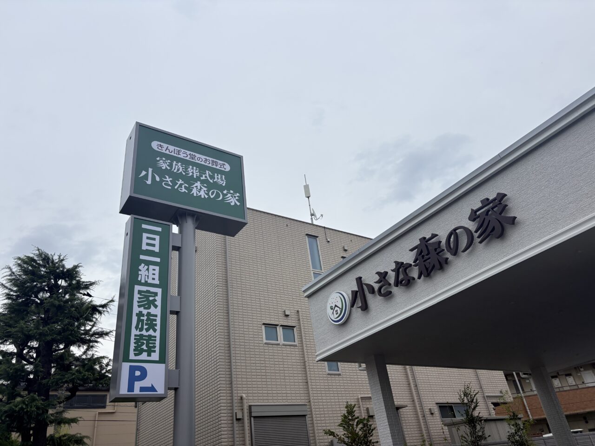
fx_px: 447
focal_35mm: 26
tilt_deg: +31.9
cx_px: 298
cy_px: 223
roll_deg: +8.7
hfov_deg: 67.3
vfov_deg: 53.1
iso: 50
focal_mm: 5.96
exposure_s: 1/1155
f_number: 1.6
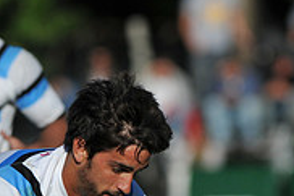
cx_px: 144
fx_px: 11725
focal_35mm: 1437
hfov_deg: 1.4
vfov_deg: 1.0
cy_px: 250
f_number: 3.5
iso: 200
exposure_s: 1/5000
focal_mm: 300
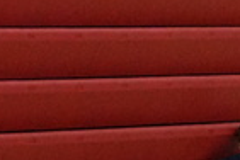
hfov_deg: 3.5
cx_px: 521
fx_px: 3913
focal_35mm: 587
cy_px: 251
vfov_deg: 2.3
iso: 5000
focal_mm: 54
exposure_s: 1/400
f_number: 5
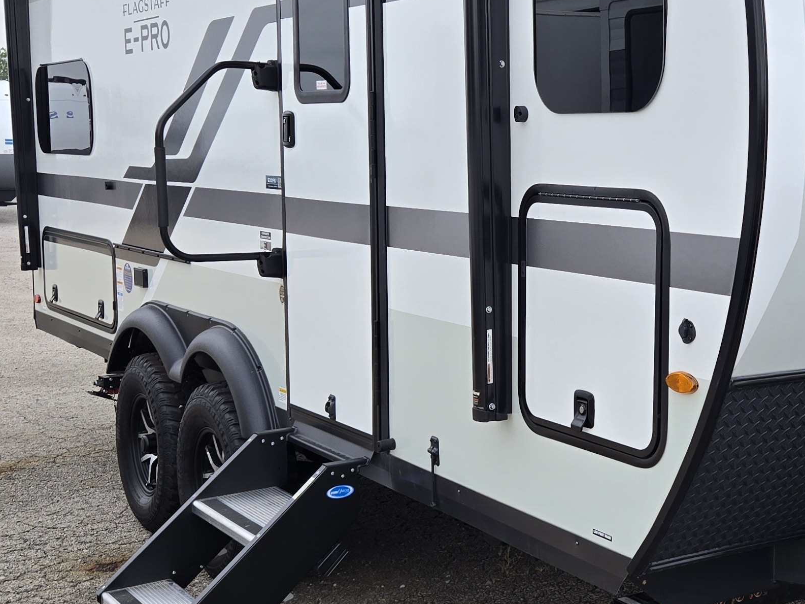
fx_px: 1349
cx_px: 640
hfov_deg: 32.4
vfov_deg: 25.2
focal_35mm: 58
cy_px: 299
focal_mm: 5.4
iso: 25
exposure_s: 1/401
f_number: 1.8
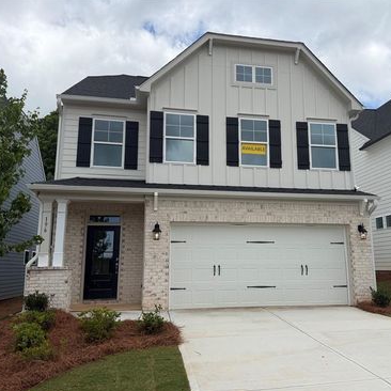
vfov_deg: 55.6
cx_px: 220
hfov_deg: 55.5
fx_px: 371
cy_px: 196
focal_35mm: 29
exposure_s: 1/7353
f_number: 1.78
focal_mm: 6.76
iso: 100
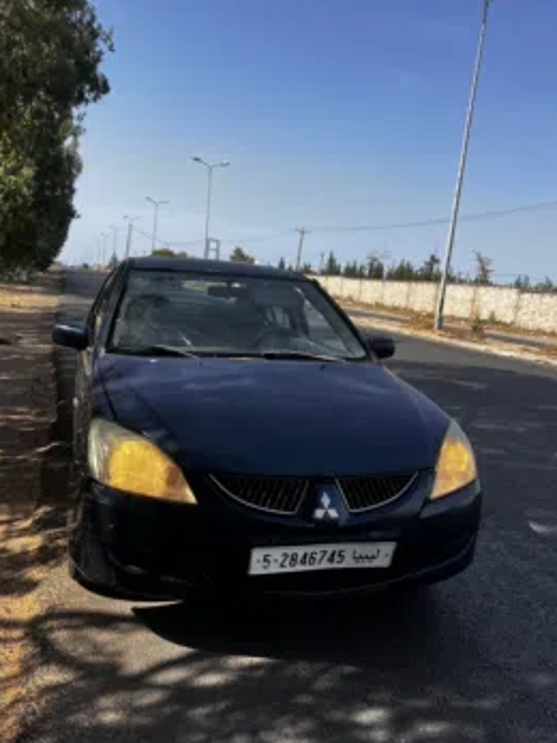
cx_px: 259
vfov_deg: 60.0
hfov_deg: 46.7
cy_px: 368
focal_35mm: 30
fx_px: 644
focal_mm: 5.7
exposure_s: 1/3165
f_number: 1.5
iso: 50
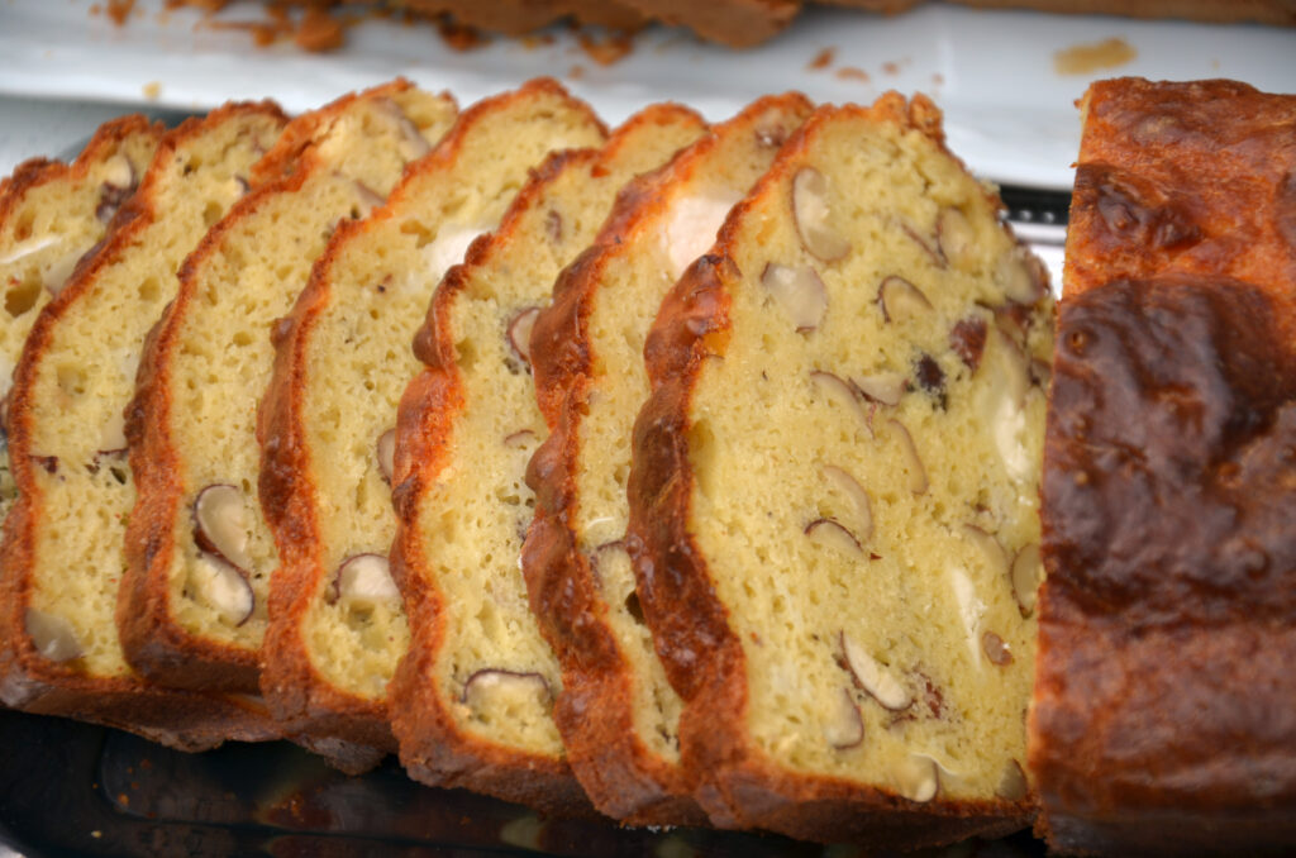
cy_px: 429
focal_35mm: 138
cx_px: 648
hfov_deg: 14.9
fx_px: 4957
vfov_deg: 9.9
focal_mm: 92
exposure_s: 1/500
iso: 110
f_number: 5.6
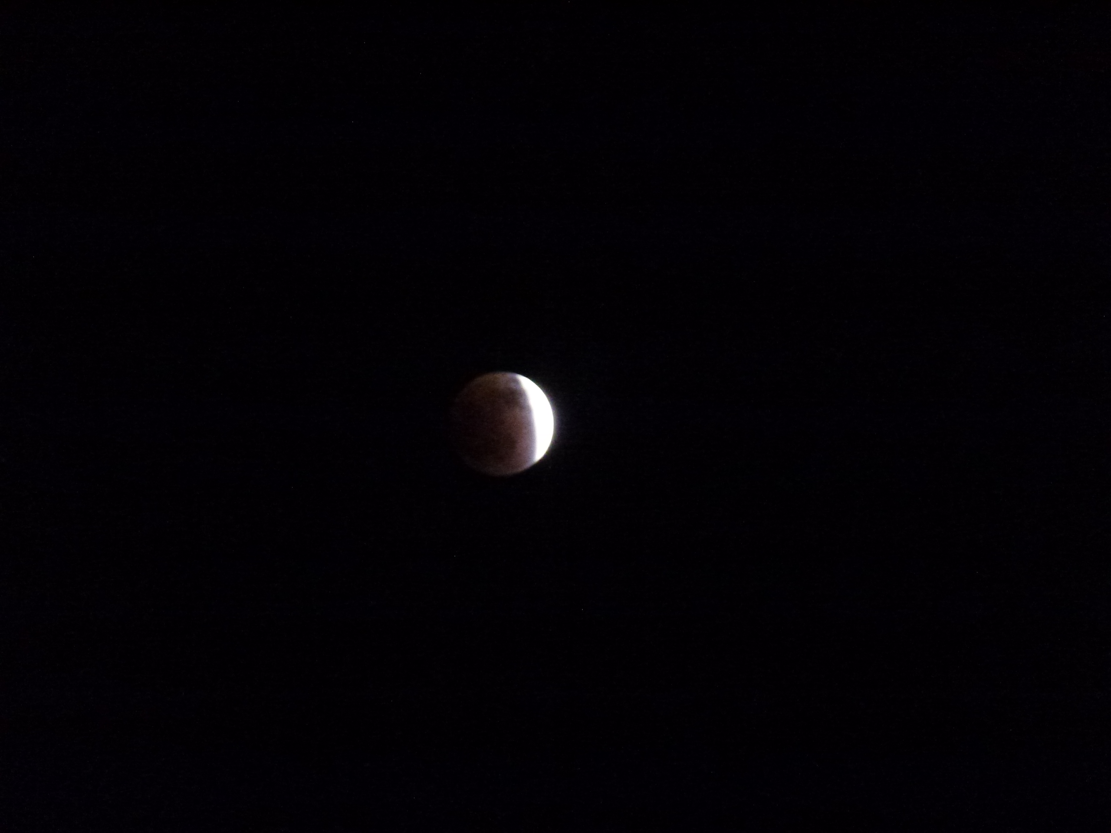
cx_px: 556
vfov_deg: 3.9
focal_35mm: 384
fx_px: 12324
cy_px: 416
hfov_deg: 5.2
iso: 1600
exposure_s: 1/15
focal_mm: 68.8
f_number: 5.9
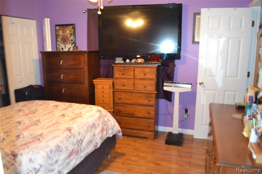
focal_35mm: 27
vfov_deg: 47.9
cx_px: 131
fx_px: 196
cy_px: 87
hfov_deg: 67.4
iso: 1000
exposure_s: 1/60
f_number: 3.5
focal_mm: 18
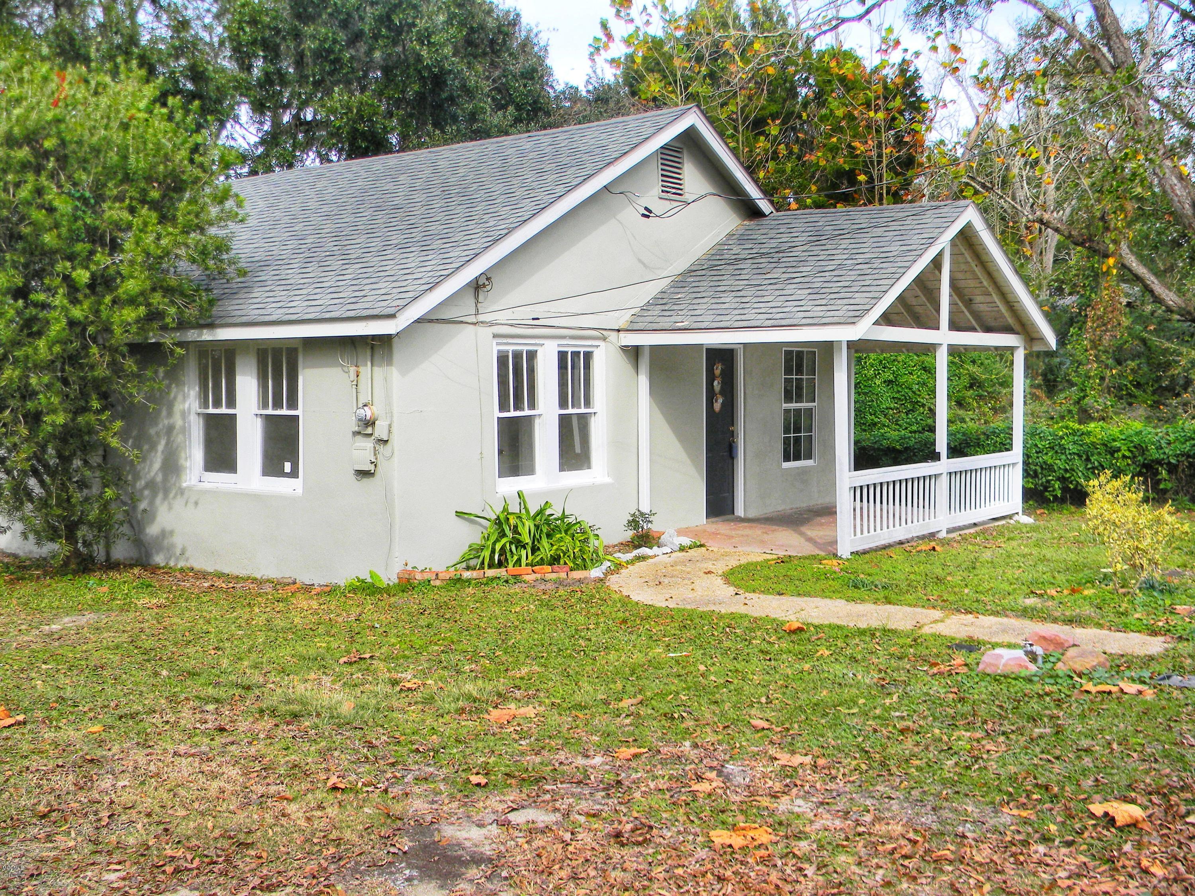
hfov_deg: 51.4
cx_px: 598
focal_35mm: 36
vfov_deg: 39.7
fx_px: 1243
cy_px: 448
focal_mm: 6.4
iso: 80
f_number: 3.7
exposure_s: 1/448
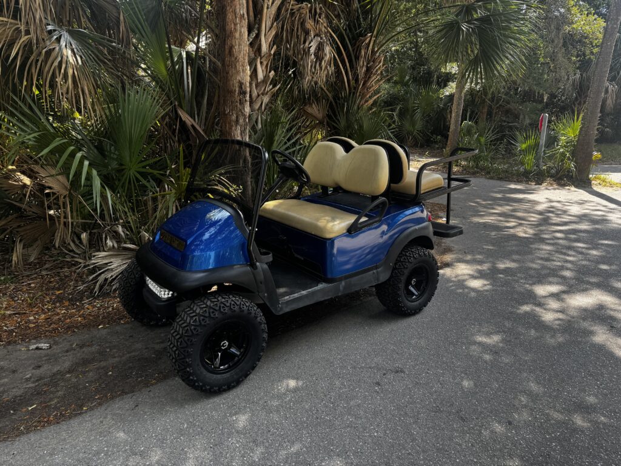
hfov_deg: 71.6
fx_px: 431
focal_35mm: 24
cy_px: 233
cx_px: 310
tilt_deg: -16.1
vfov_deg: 56.8
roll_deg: -1.2
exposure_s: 1/217
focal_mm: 6.76
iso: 64
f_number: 1.78
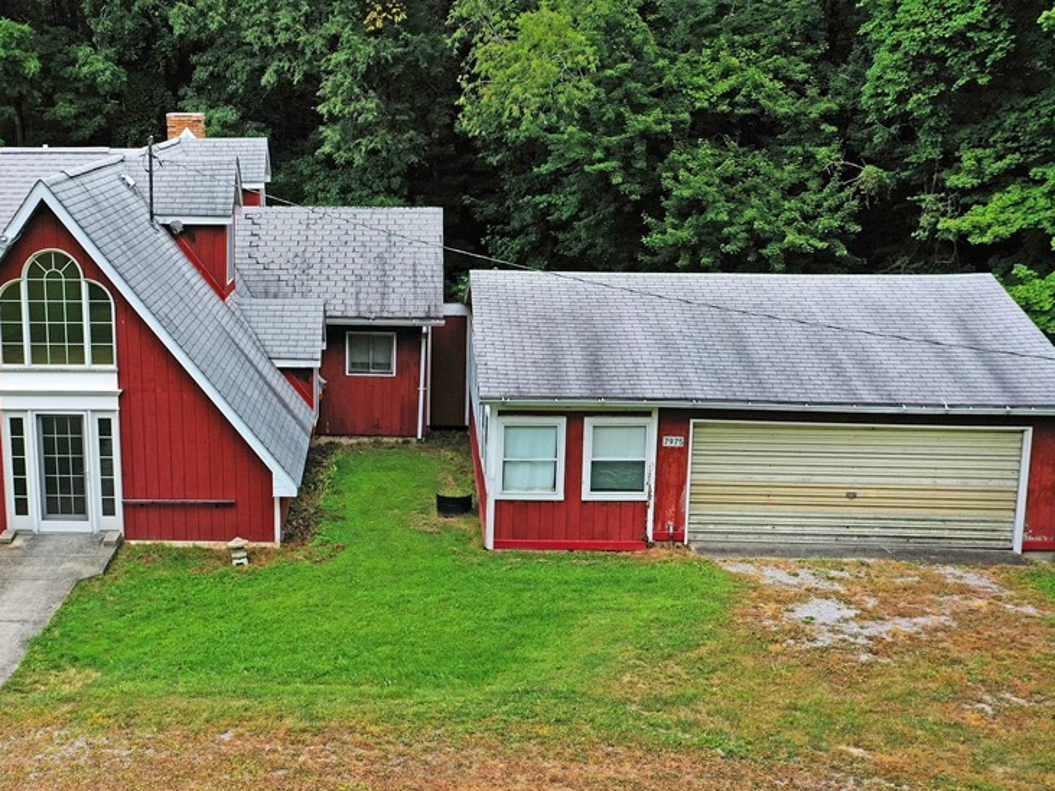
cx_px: 351
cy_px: 333
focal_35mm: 40
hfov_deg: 46.1
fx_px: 1219
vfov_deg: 35.9
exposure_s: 1/320
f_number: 5
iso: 100
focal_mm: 10.26
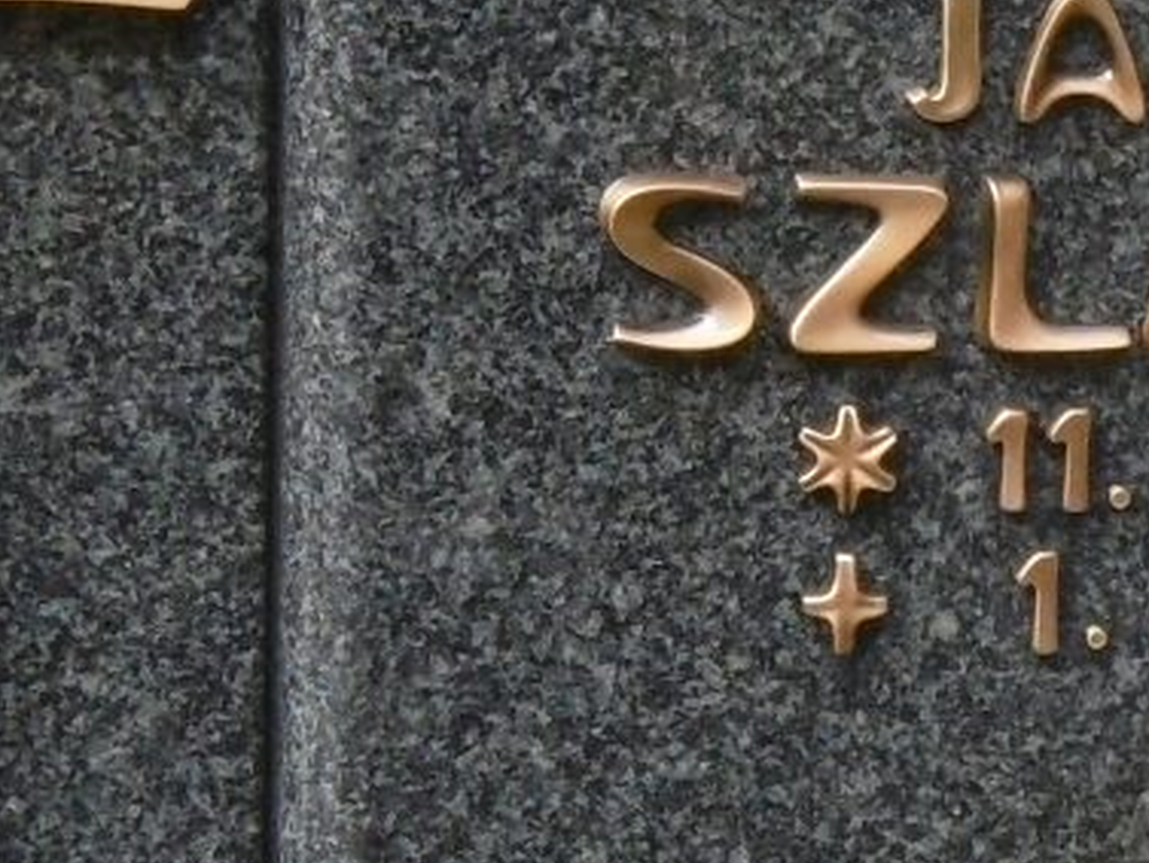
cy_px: 1006
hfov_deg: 5.4
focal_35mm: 369
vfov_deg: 4.0
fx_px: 12252
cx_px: 1210
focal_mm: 12.1
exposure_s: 1/100
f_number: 4.4
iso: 160
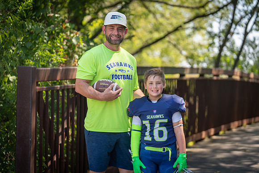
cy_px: 86
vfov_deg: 12.7
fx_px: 777
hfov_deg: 18.9
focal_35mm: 108
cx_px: 130
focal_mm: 108
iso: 100
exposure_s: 1/320
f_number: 2.8
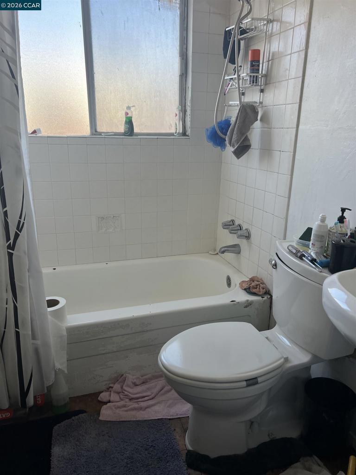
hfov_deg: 53.1
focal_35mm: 26
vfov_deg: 67.3
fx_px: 357
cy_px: 238
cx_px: 178
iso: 50
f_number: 1.5
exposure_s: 1/186
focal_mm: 5.7
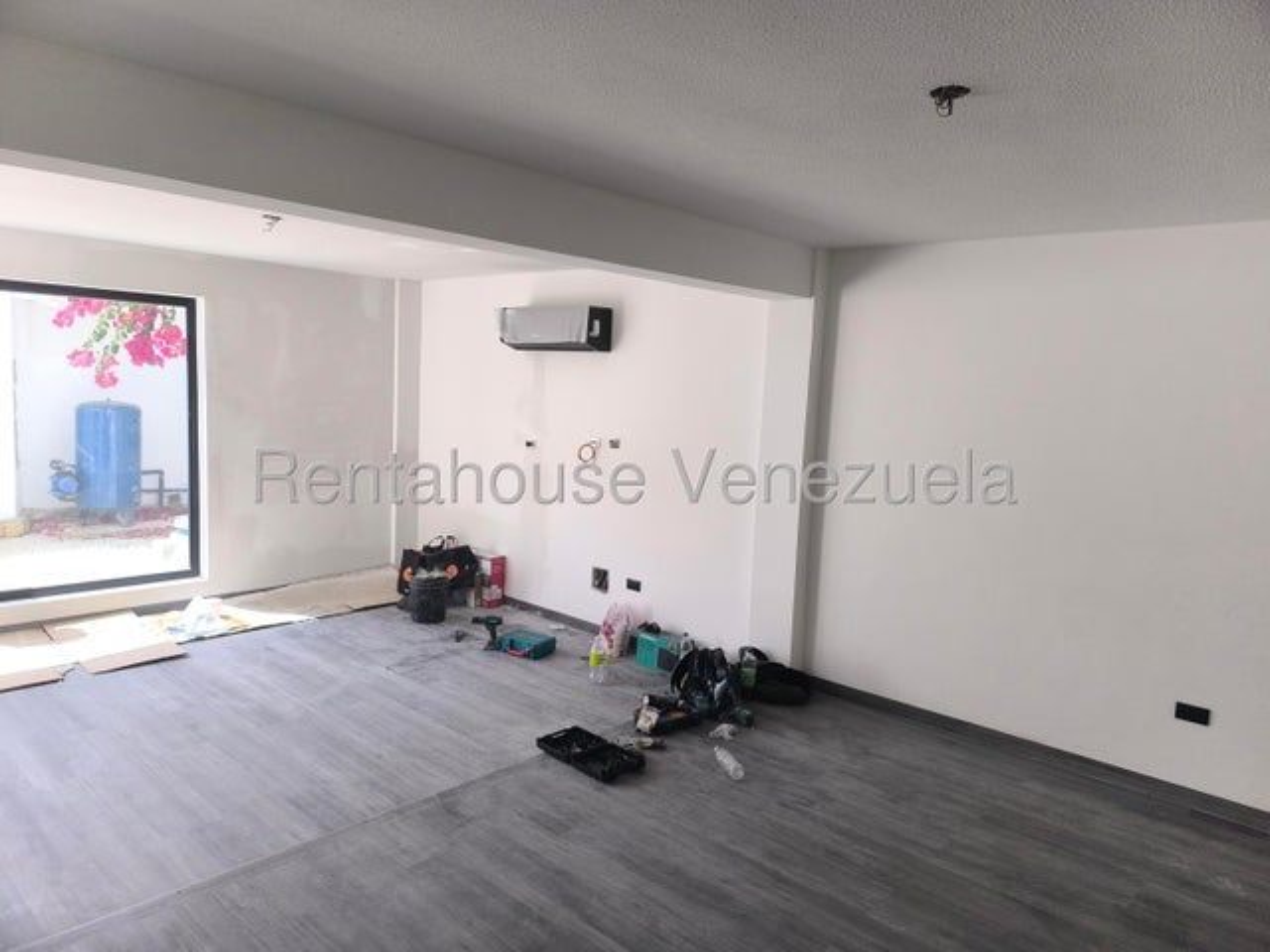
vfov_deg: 58.9
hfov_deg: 73.9
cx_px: 635
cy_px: 476
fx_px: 844
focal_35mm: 23
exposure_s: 1/108
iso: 50
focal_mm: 6.14
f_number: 1.65
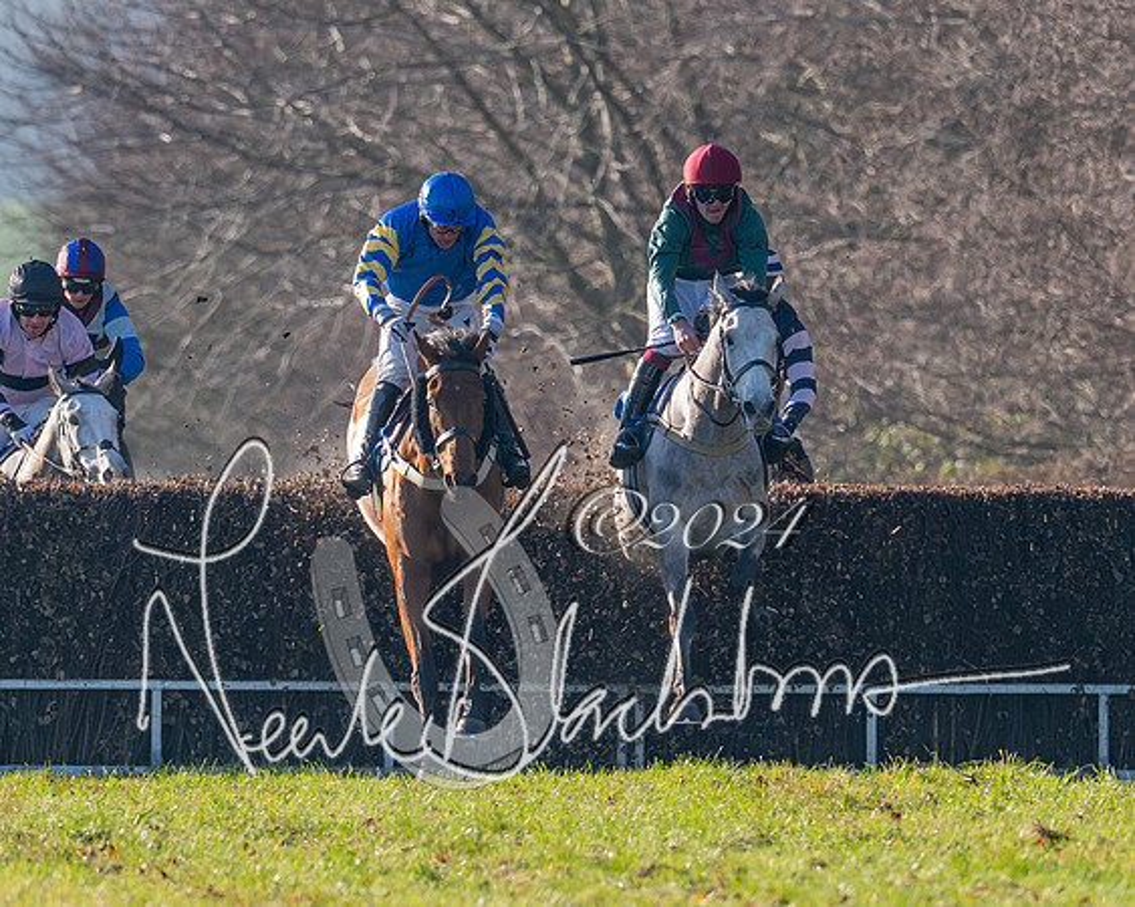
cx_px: 698
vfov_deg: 1.3
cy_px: 385
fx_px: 38513
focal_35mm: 1147
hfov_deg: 1.7
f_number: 5
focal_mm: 400
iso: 400
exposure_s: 1/2000
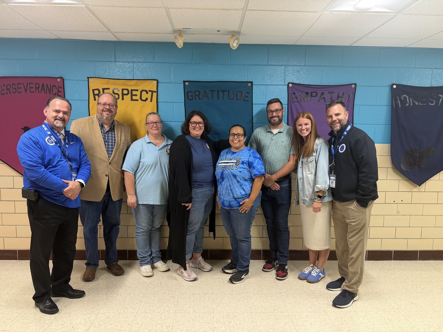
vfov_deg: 56.8
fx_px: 307
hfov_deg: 71.6
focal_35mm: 24
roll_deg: -0.3
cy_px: 166
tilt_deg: -6.3
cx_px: 222
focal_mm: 6.76
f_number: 1.78
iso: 160
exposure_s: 1/60
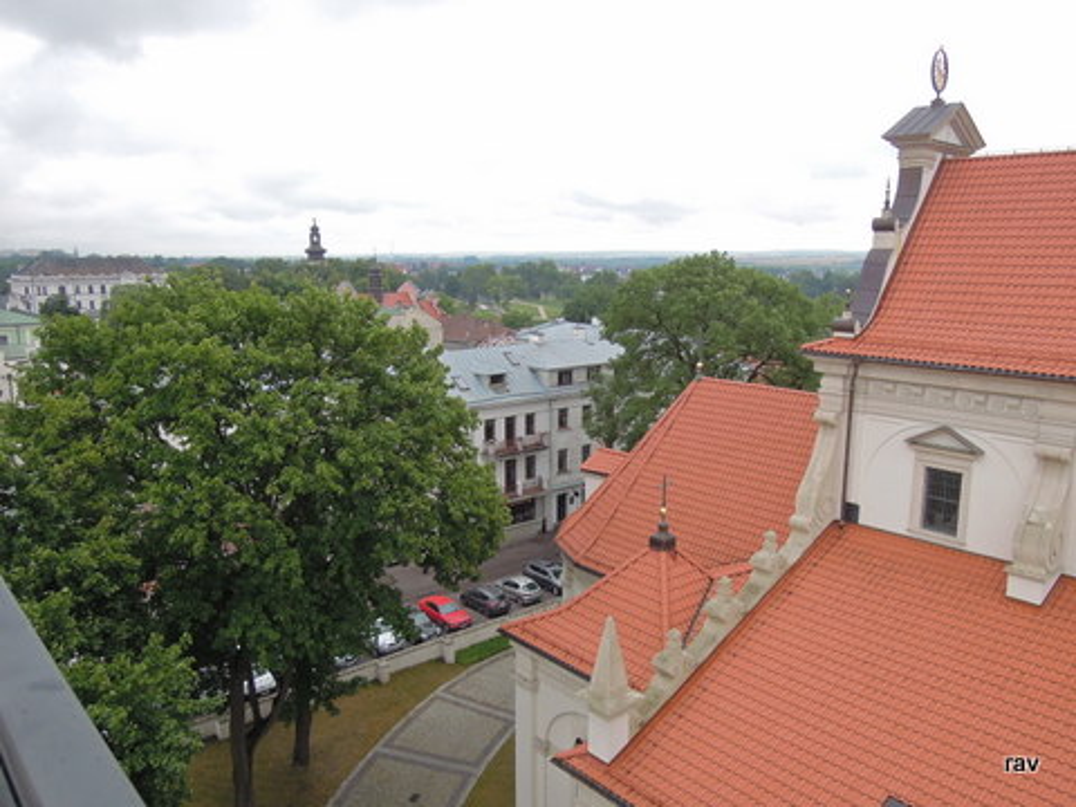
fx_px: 870
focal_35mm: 28
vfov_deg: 49.7
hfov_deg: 63.4
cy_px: 404
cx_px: 538
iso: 160
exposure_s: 1/640
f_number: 2.8
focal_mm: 5
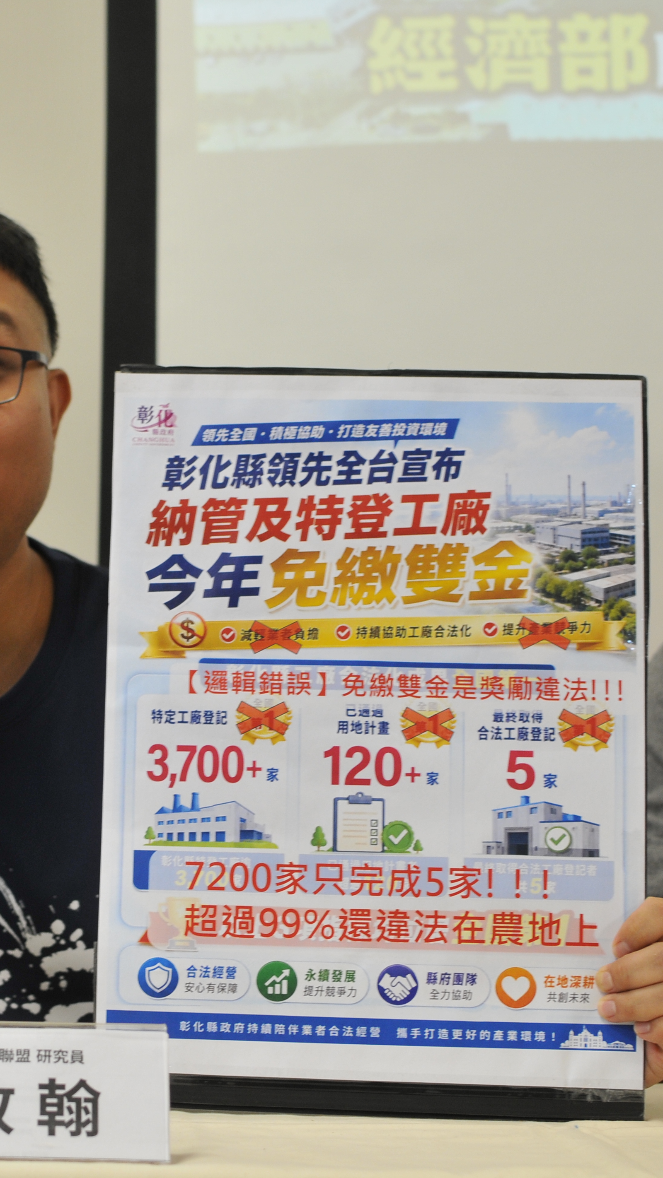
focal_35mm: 83
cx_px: -60
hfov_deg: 14.3
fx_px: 2588
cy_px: 589
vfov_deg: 25.7
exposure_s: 1/80
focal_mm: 35
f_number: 2.8
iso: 320
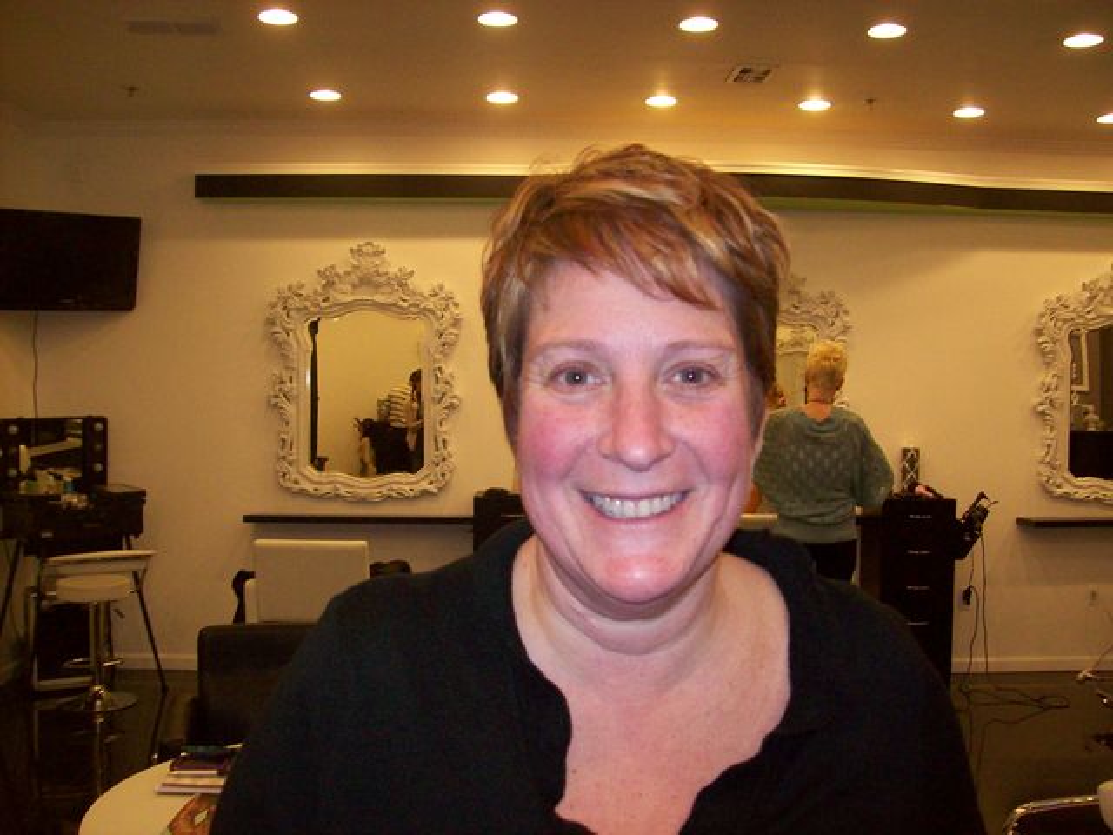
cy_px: 418
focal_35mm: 36
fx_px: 1157
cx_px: 556
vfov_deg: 39.7
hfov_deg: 51.4
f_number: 2.7
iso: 200
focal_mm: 6
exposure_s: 1/64
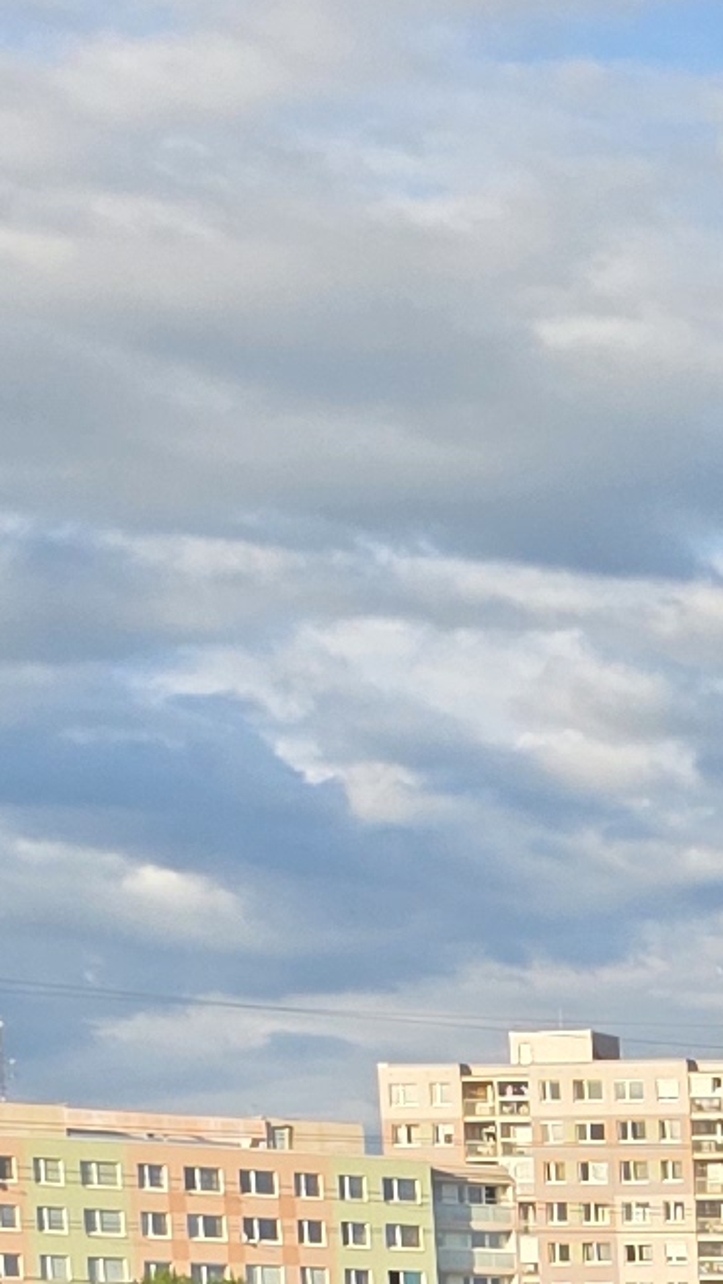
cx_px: 2263
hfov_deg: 7.0
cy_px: 2443
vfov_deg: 12.6
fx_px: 5177
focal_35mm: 152
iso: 80
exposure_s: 1/2723
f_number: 1.7
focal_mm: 6.3
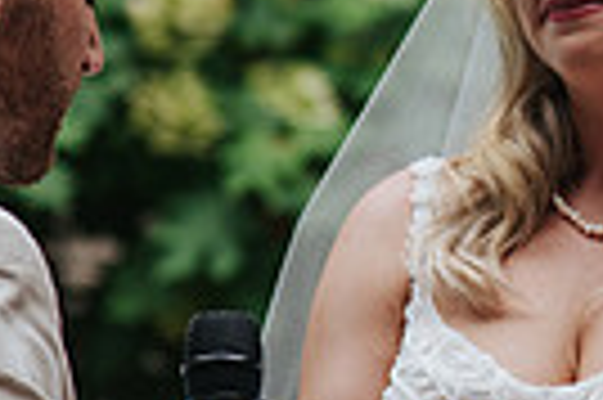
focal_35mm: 601
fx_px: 10054
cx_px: 604
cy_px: 132
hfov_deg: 3.4
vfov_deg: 2.3
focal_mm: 120
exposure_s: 1/500
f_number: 4
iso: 320
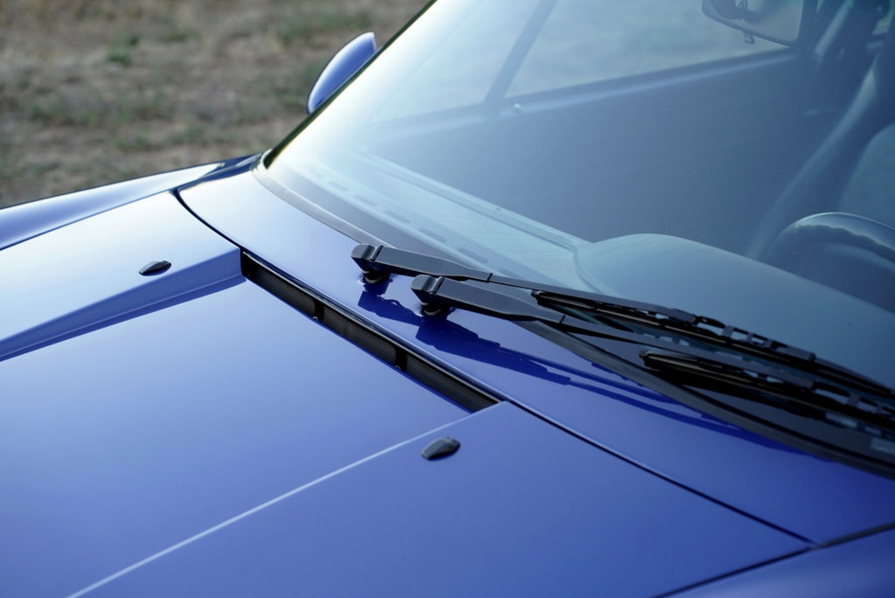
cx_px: 448
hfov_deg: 27.0
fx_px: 1866
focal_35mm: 75
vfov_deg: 18.2
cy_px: 299
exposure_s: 1/250
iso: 800
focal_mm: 75
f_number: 4.5
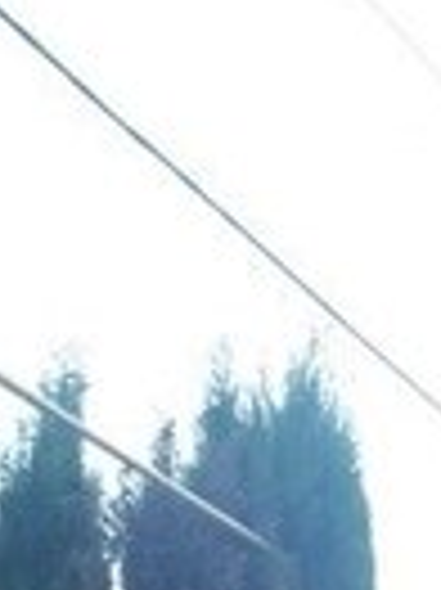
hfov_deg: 14.5
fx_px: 1735
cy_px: 946
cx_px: 220
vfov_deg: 17.0
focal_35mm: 102
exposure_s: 1/156
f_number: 1.9
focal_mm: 3.6
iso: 40
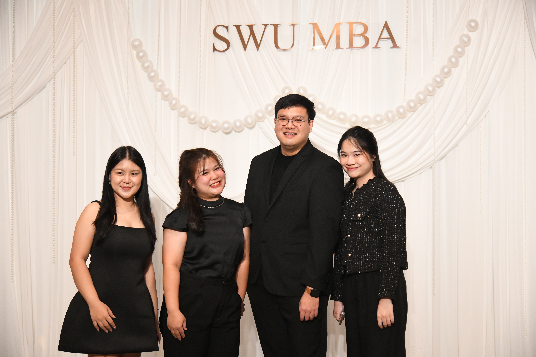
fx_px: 774
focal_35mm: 52
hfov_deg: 38.2
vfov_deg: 26.0
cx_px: 268
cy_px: 178
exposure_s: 1/400
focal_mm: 52
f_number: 4
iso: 8000
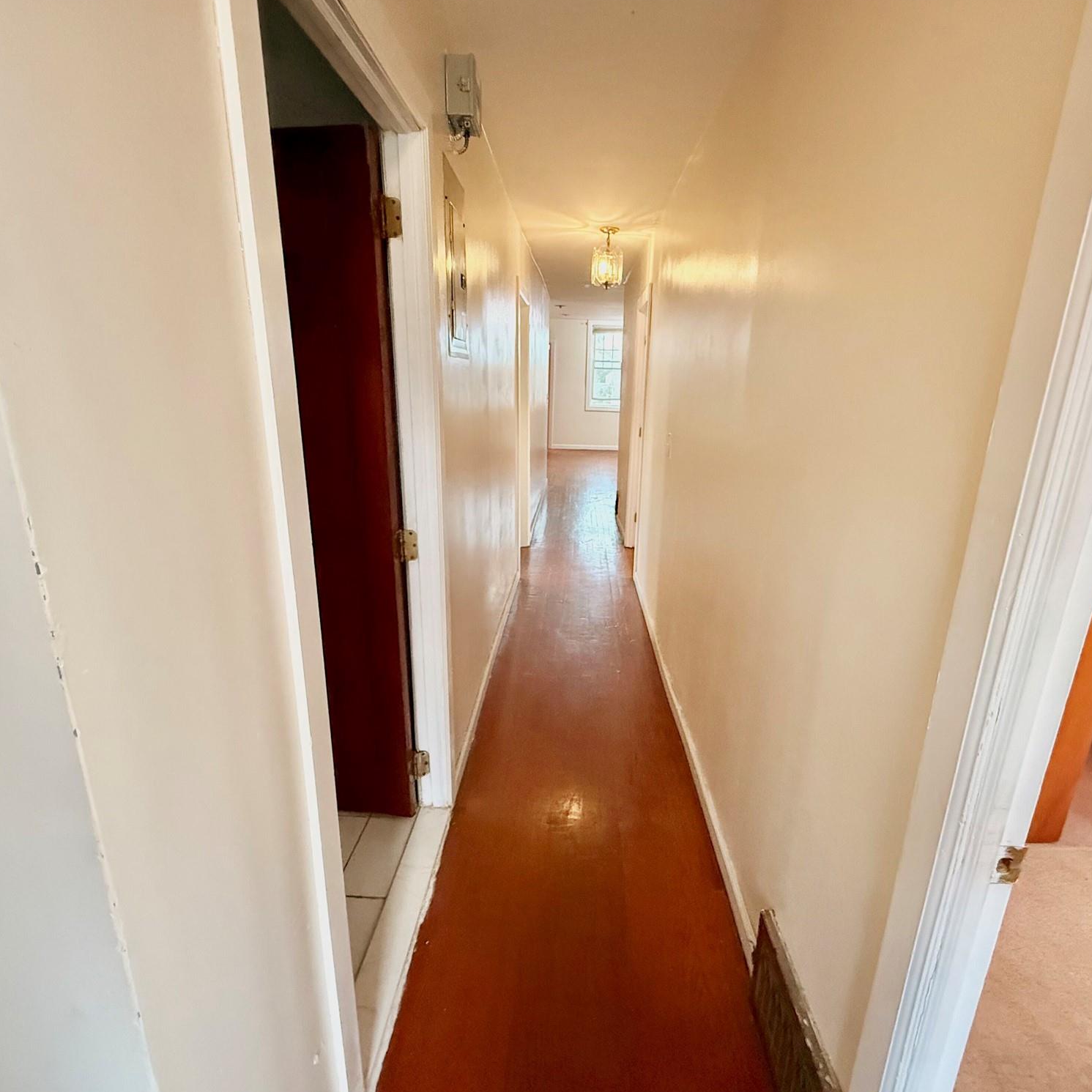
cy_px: 551
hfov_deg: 83.8
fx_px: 607
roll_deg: -2.2
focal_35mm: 17
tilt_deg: -15.6
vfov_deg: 84.0
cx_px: 585
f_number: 2.2
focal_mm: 2.22
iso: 1000
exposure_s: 1/40
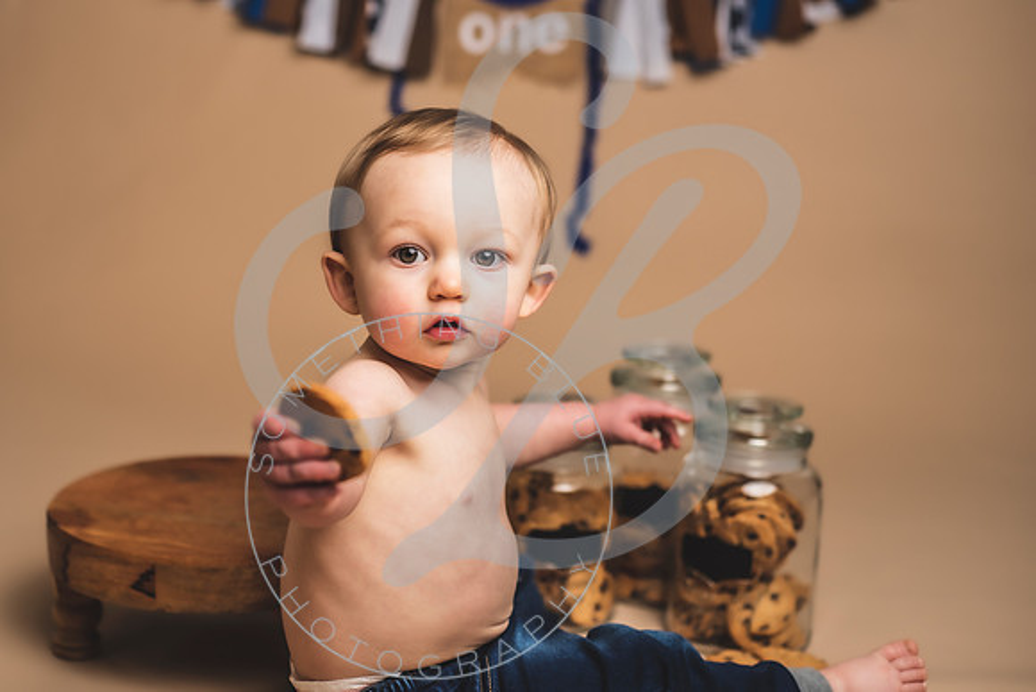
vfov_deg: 23.7
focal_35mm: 57
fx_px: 1644
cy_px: 297
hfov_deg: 34.9
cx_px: 444
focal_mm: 50
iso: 200
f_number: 2.8
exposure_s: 1/125
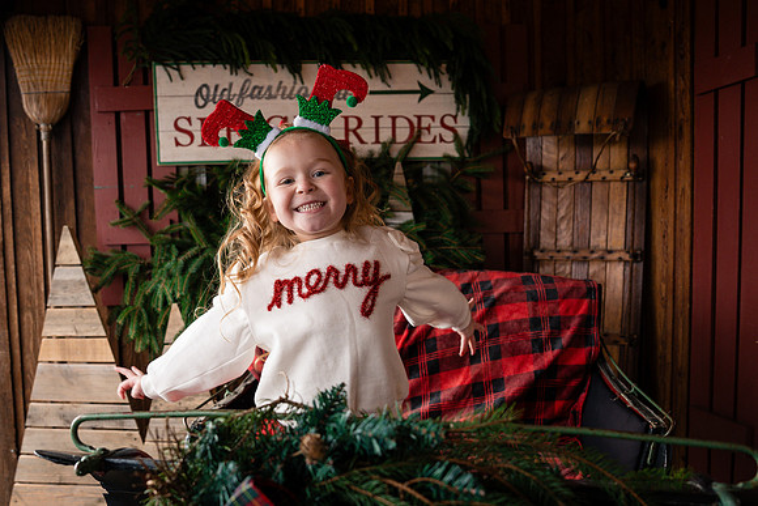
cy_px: 287
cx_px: 328
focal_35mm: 32
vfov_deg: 40.5
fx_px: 683
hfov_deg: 57.8
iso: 400
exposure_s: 1/250
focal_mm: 24
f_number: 3.2
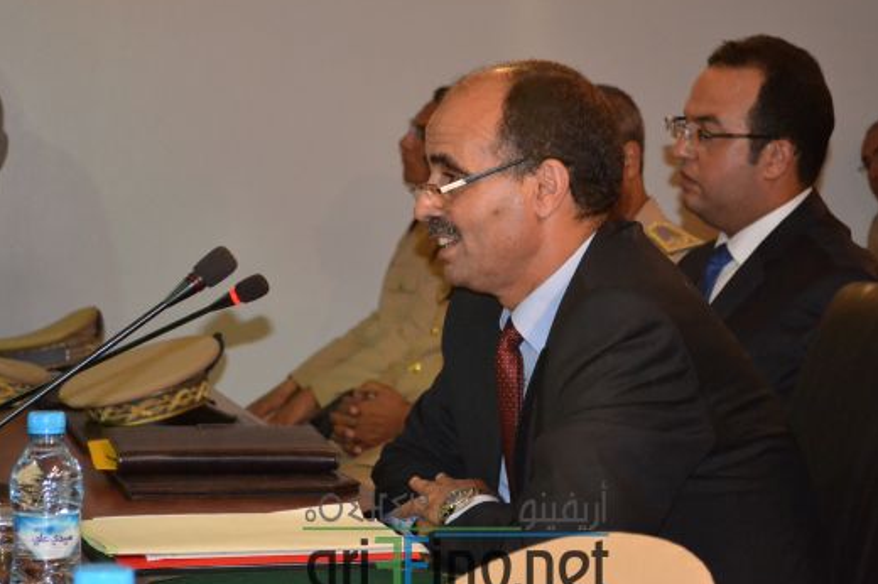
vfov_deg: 13.5
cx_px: 456
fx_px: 2477
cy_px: 284
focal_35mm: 102
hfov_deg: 20.1
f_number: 5.6
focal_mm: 55
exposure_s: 1/60
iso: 3200
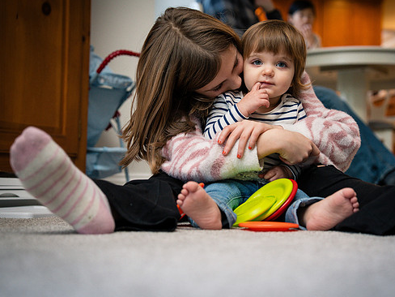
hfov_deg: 32.1
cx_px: 223
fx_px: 685
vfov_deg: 24.4
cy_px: 142
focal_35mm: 60
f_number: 2.8
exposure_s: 1/250
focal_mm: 51
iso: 1250
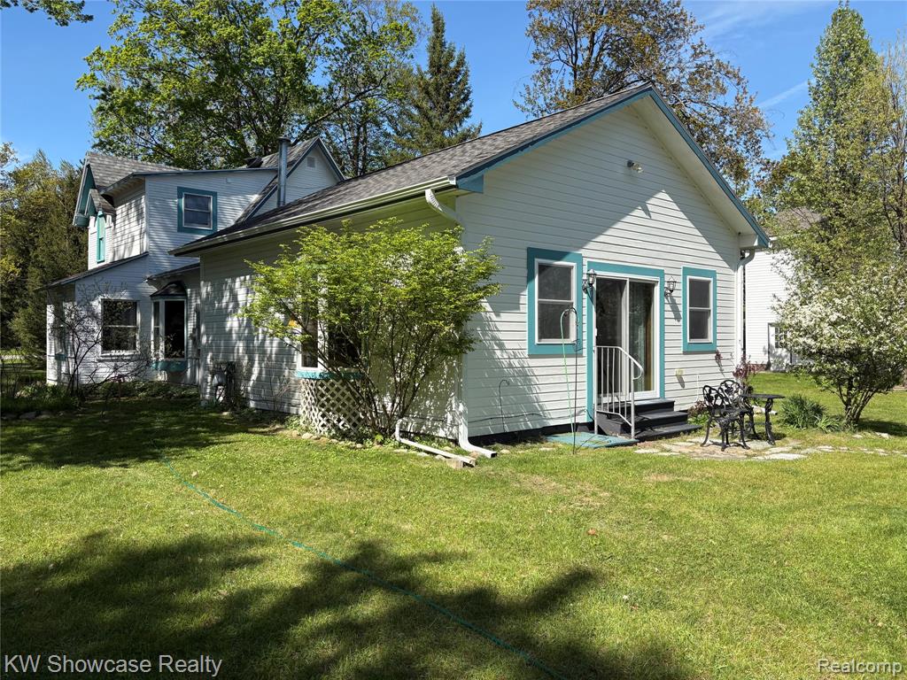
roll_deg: -0.5
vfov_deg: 53.1
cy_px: 340
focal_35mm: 26
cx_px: 454
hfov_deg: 67.3
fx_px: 681
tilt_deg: -2.1
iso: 50
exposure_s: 1/2451
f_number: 1.6
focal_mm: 5.96
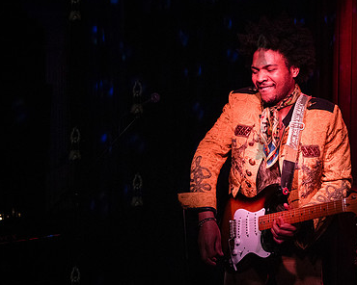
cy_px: 142
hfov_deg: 38.7
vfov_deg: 32.1
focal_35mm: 47
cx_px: 261
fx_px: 497
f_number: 4
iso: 12800
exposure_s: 1/400
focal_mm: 32
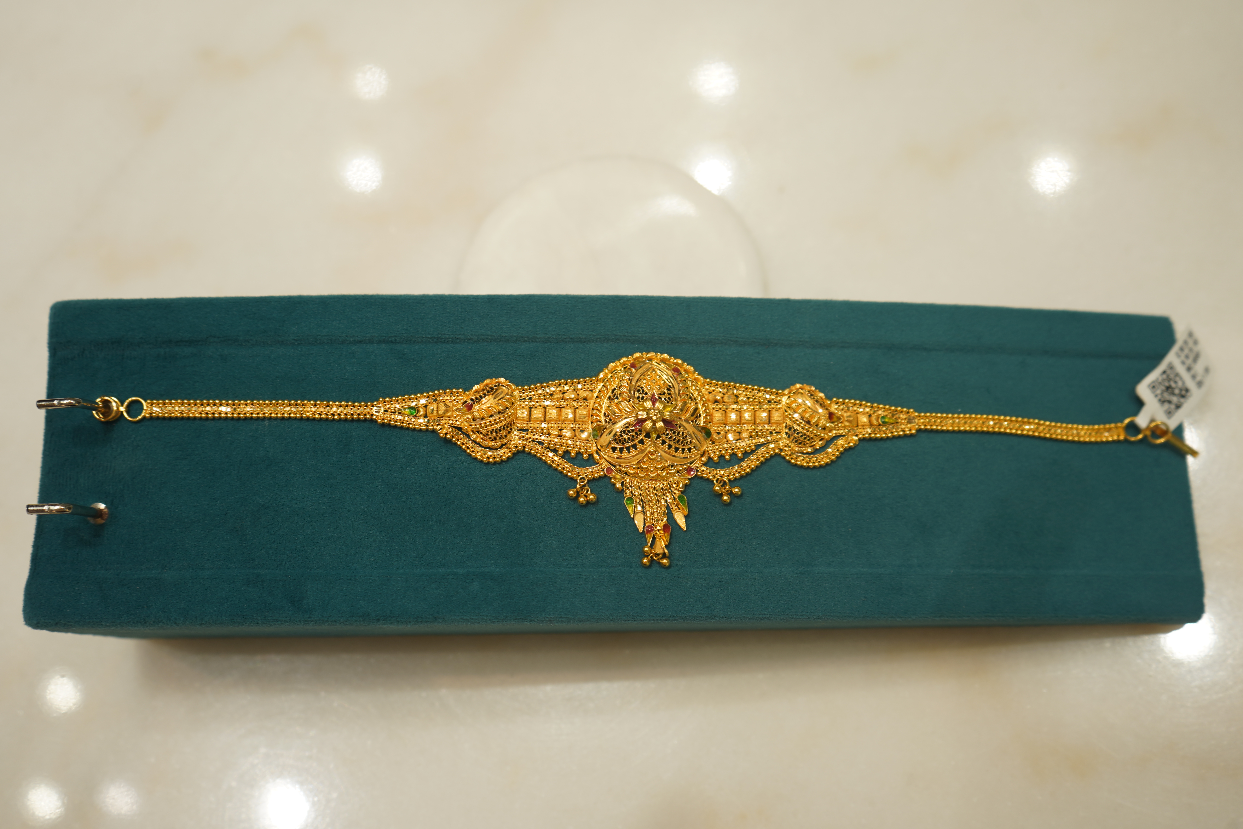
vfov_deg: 37.9
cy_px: 414
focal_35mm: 35
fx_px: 1208
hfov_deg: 54.4
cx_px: 622
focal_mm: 35
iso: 100
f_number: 4.5
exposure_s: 1/80
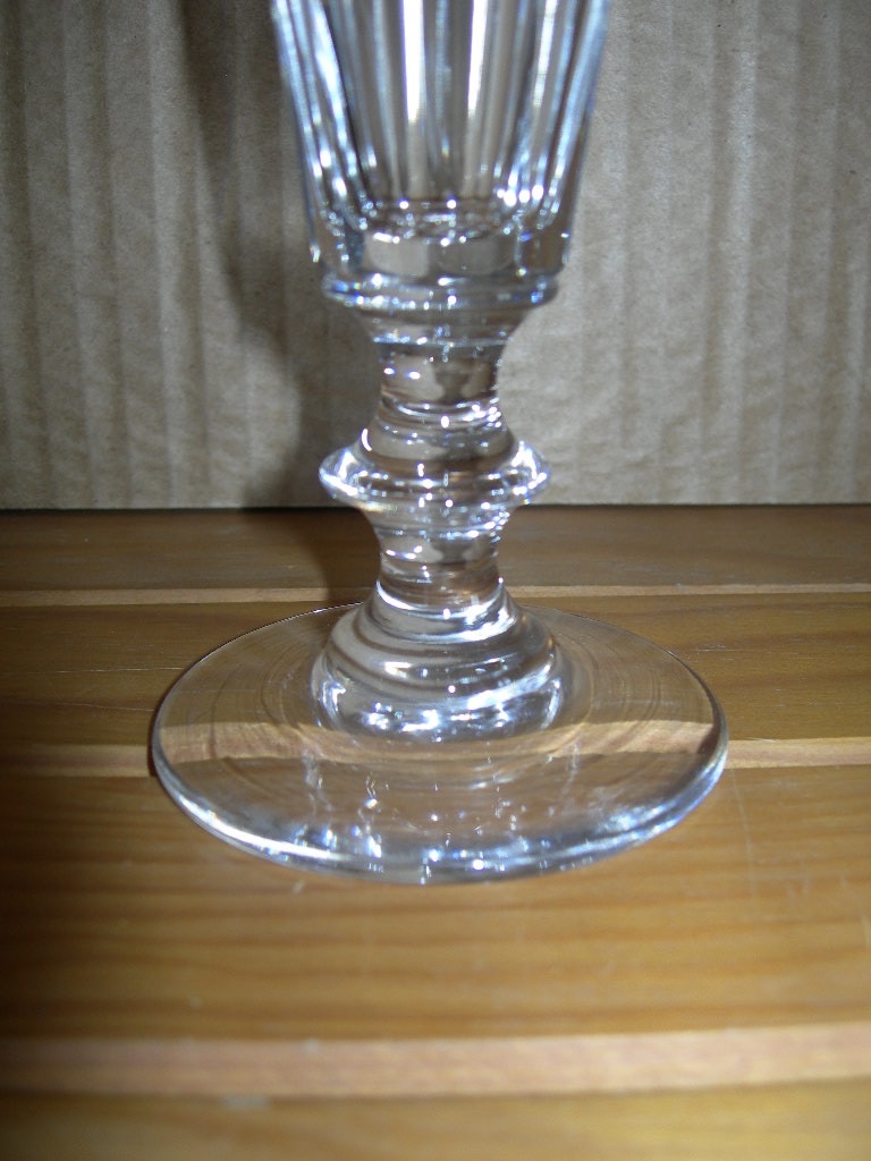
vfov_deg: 49.0
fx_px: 1275
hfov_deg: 37.7
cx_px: 436
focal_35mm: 38
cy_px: 580
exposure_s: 1/60.1
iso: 50
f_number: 2.8
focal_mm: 7.8
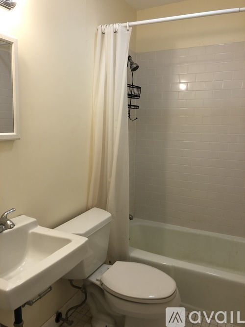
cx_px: 122
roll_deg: -0.2
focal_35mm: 28
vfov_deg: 63.5
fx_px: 264
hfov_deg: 49.7
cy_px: 164
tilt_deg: -7.5
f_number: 1.8
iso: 32
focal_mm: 4
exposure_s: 1/30
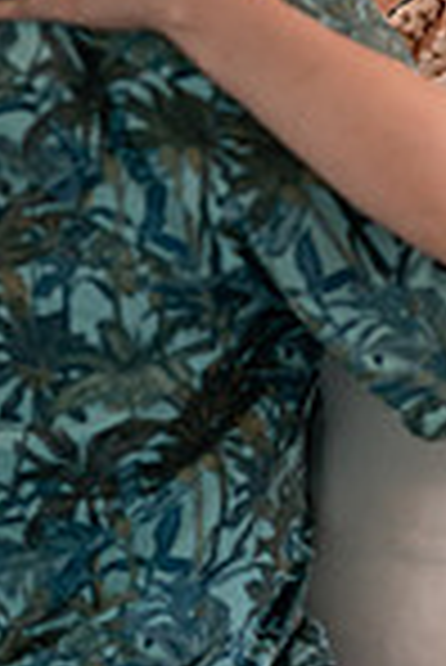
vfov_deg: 7.9
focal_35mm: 258
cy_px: 45
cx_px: 266
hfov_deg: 5.3
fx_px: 4783
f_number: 1.4
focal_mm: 85
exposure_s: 1/320
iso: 1250
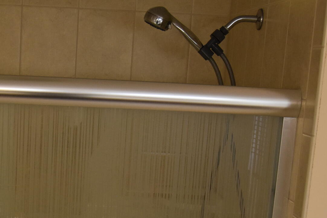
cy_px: 214
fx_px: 1508
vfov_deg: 8.2
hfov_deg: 12.3
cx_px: 57
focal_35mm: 166
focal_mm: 40
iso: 800
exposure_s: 1/160
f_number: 6.3
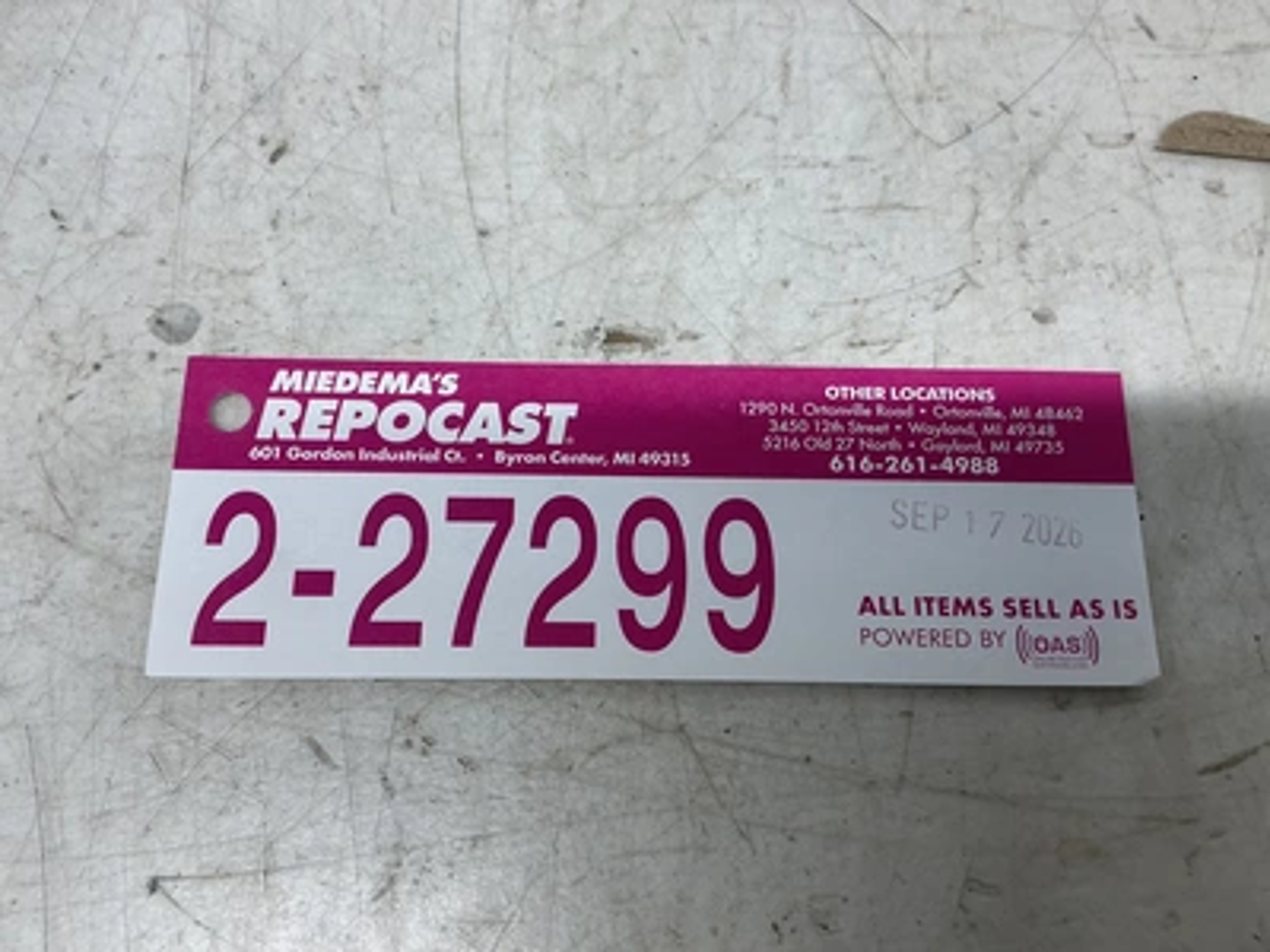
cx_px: 635
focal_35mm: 28
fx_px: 1027
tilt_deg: -71.8
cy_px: 476
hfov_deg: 63.4
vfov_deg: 49.7
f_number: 1.8
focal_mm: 3
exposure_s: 1/120
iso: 32
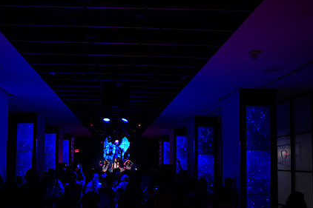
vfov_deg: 39.4
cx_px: 125
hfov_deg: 56.8
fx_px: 287
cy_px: 141
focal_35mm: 33
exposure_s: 1/500
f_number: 4
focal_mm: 24
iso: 1600
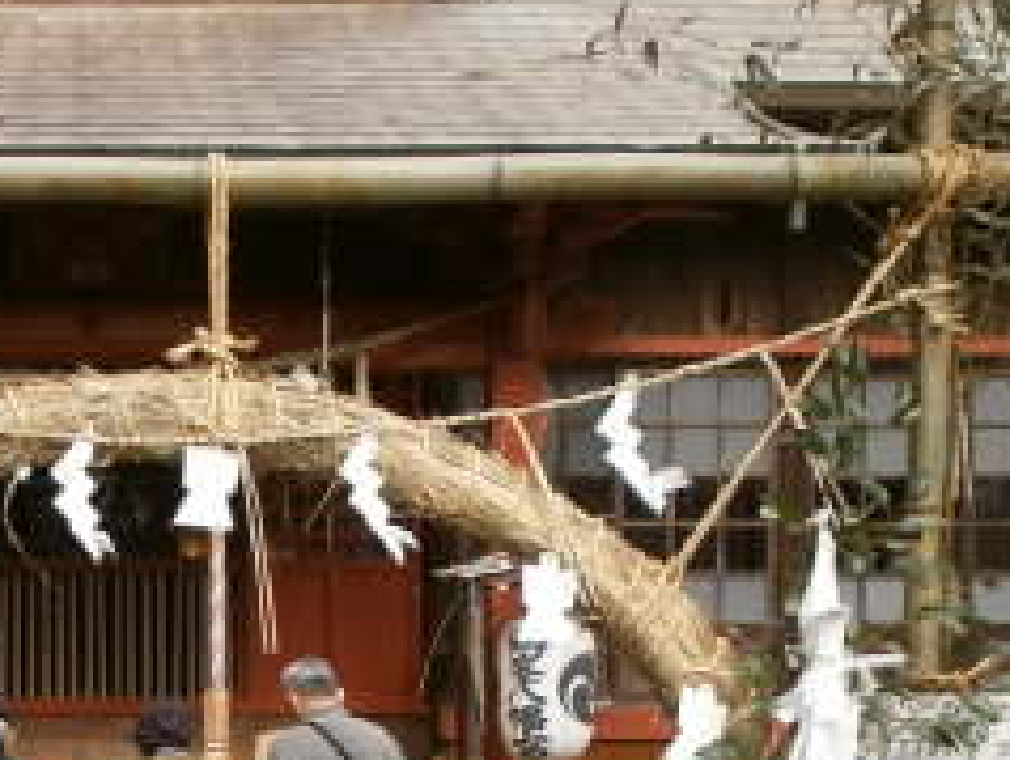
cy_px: 926
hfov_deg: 22.1
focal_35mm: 86
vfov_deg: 16.4
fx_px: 2512
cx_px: 72
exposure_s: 1/250
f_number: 3.1
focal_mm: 5.8
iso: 100
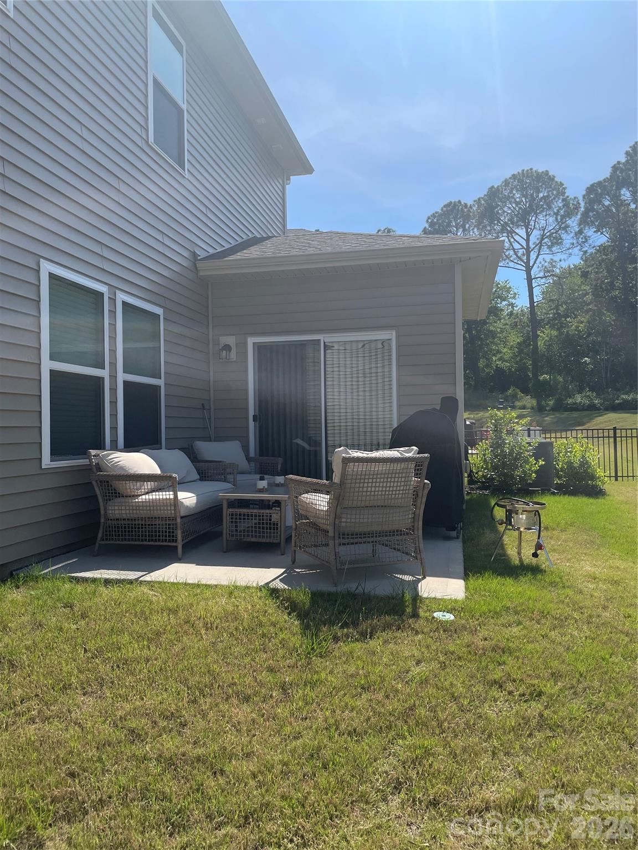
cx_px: 319
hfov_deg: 53.1
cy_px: 425
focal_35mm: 26
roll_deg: +1.2
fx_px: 639
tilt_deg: +1.1
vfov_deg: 67.3
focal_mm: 4.2
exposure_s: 1/7813
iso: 32
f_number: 1.6
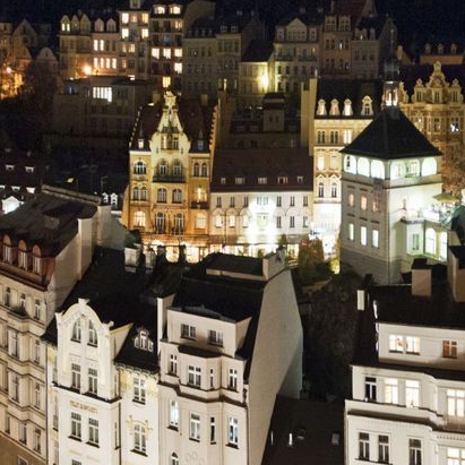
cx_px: 309
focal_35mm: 65
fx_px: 988
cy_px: 296
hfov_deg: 26.3
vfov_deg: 26.4
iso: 3200
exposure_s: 1/5
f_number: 4
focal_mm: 35
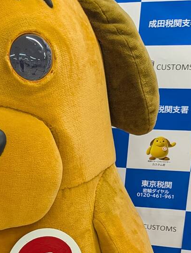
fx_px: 528
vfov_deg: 26.2
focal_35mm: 72
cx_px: -58
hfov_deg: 19.0
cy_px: 220
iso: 50
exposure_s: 1/129
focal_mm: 6.9
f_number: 1.68
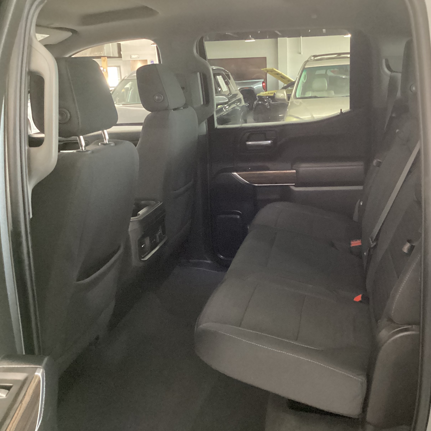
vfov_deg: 44.9
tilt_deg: -16.9
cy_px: 217
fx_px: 521
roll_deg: +1.9
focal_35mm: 37
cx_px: 254
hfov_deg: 44.7
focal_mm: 3.3
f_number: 2.4
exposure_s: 1/25
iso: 800
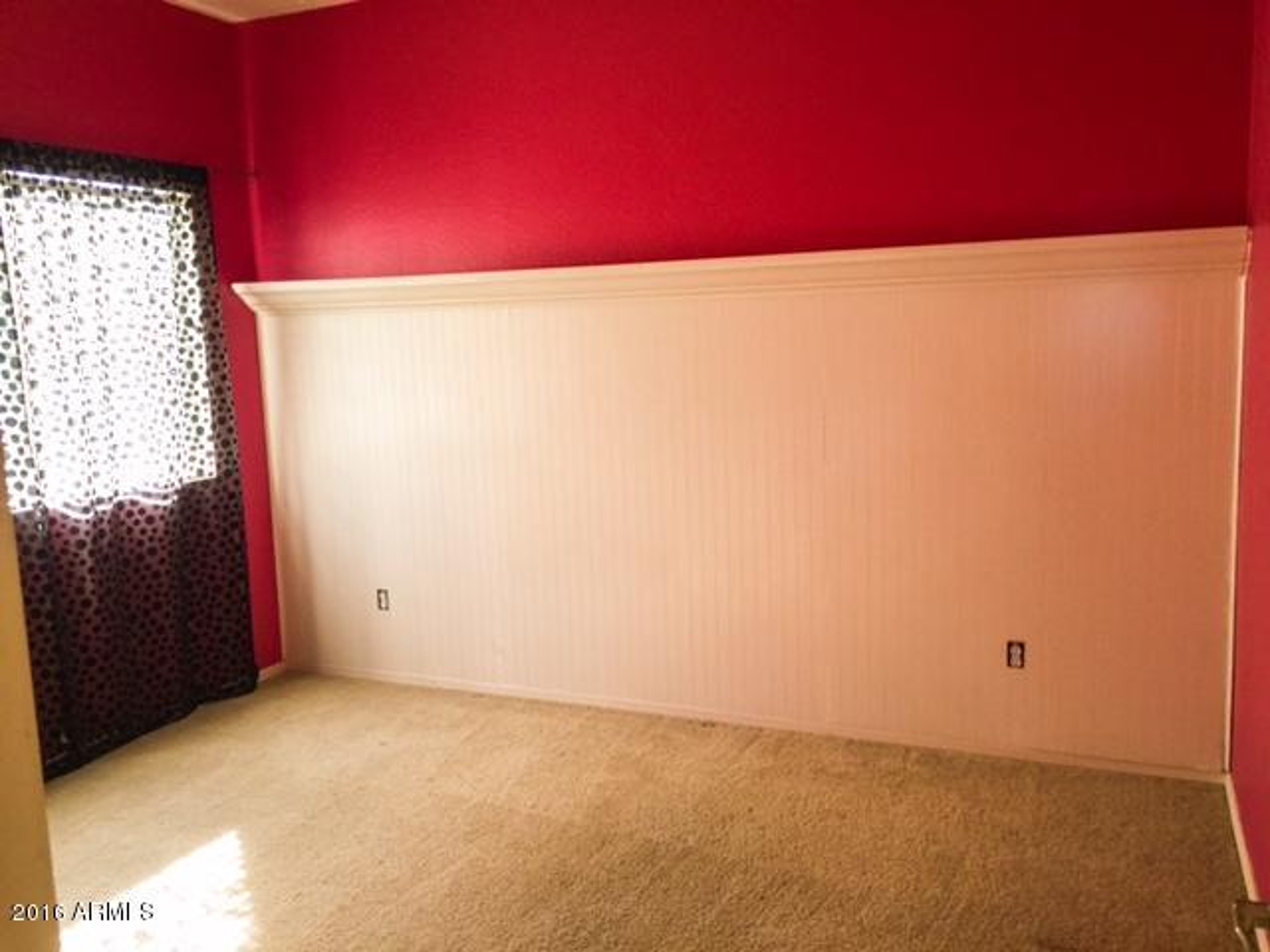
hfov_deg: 61.7
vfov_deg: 48.2
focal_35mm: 29
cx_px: 635
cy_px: 476
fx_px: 1064
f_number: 2.2
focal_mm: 4.15
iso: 50
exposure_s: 1/15
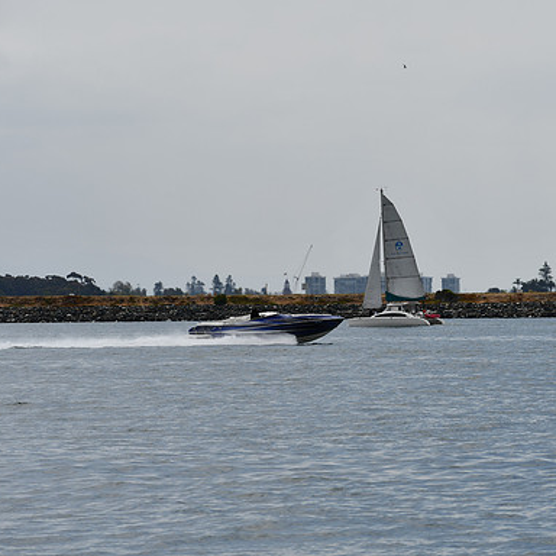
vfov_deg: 7.3
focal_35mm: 240
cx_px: 398
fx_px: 4361
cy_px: 279
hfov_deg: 7.3
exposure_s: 1/800
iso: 100
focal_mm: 125
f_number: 10
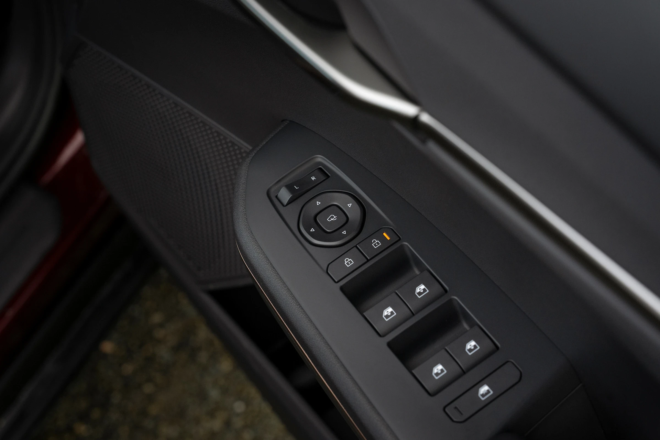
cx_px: 330
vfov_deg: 19.5
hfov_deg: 28.8
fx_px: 1283
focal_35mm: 70
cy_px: 220
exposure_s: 1/160
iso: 1000
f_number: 6.3
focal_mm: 70
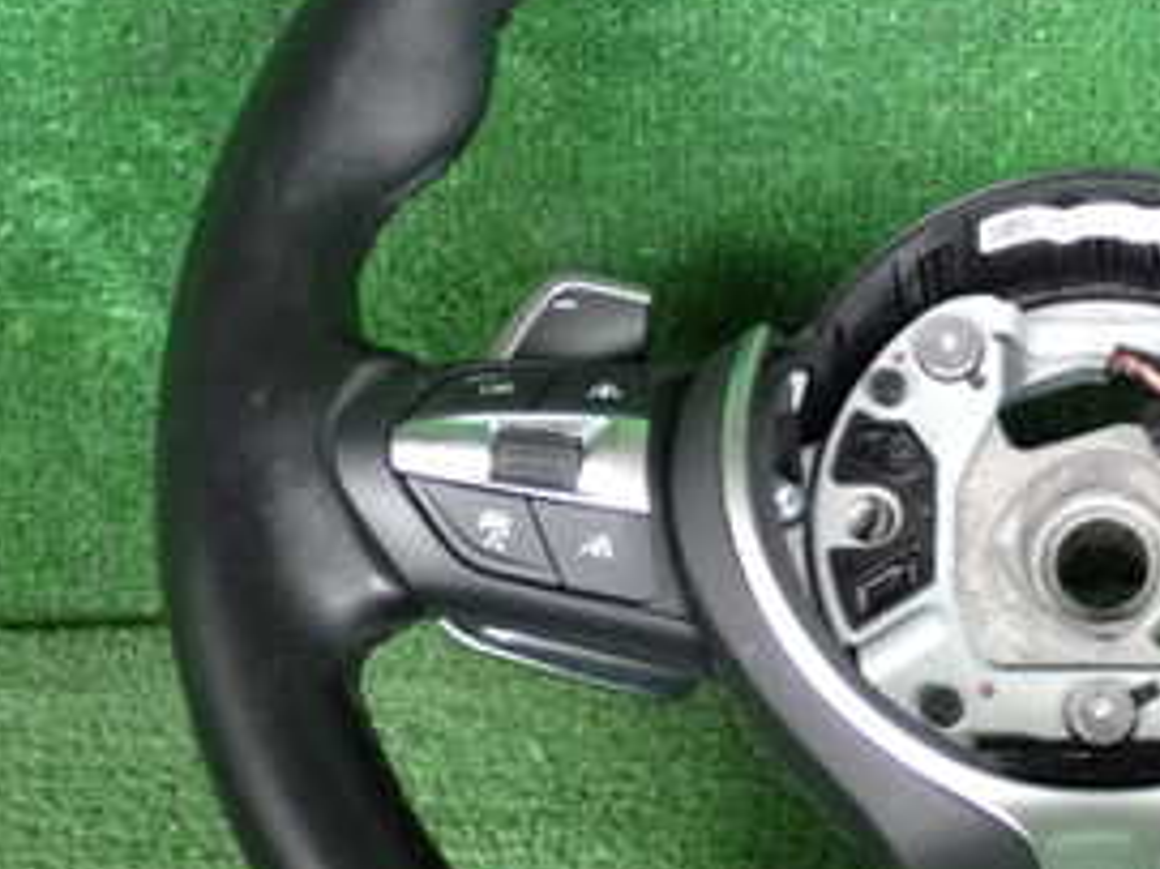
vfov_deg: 14.2
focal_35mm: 104
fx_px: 3484
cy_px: 458
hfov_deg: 18.6
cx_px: 1044
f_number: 3.1
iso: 1600
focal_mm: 8.4
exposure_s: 1/125
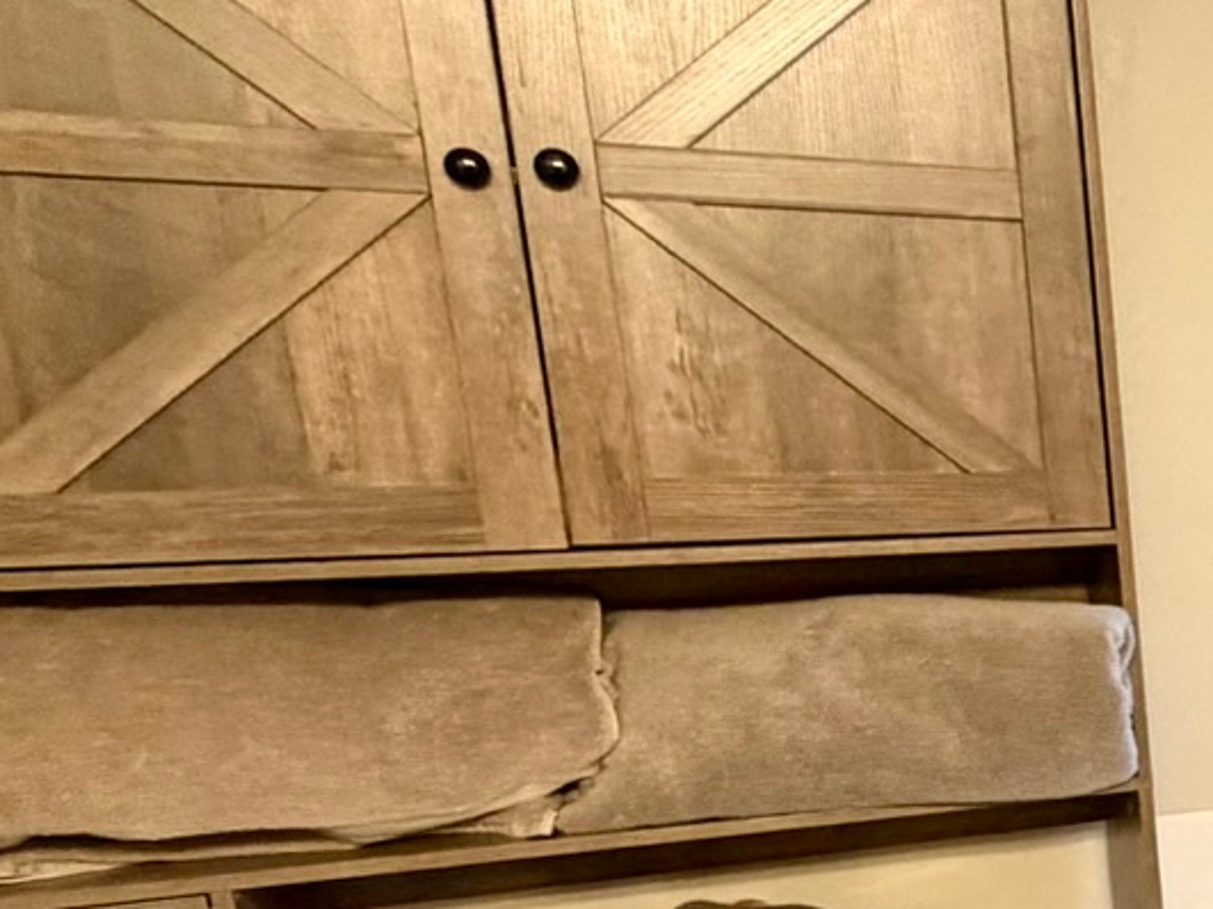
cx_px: 1987
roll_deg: -1.7
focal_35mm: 54
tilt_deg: -13.4
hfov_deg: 24.2
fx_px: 1892
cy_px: 788
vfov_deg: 26.3
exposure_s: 1/60
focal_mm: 2.22
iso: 250
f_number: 2.2
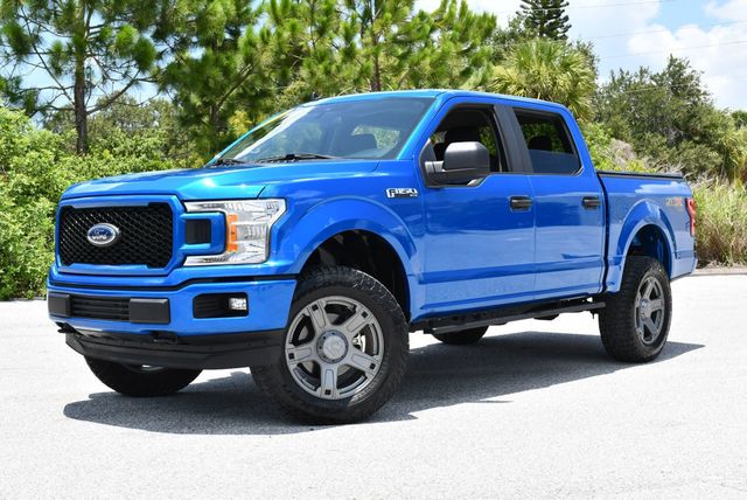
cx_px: 374
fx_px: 1080
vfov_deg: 26.0
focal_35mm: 52
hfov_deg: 38.2
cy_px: 250
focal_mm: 26
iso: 200
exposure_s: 1/250
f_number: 8
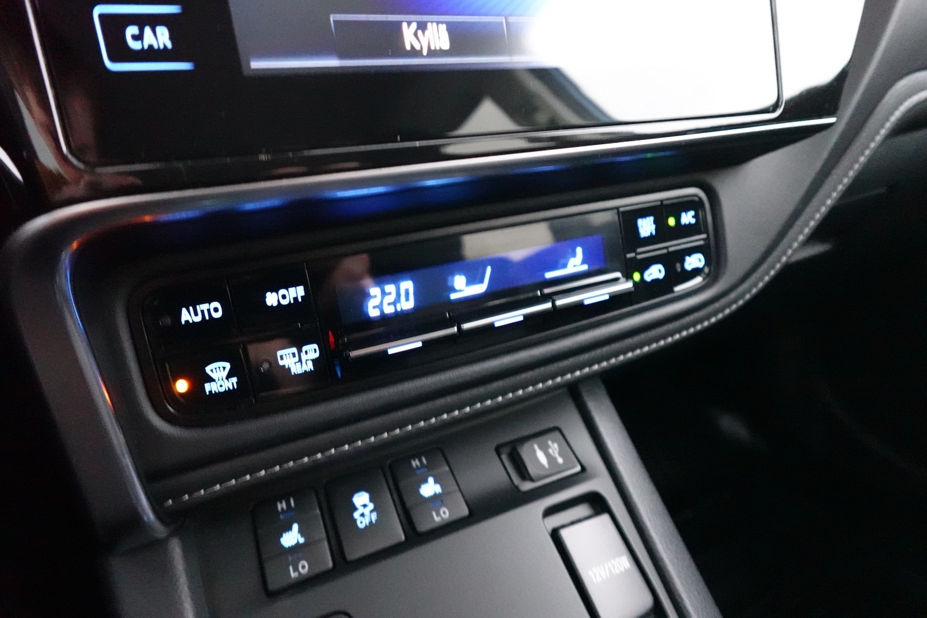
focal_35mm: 20
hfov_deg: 84.0
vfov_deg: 61.9
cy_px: 309
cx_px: 464
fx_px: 515
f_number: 2
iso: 6400
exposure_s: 1/30
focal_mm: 7.6
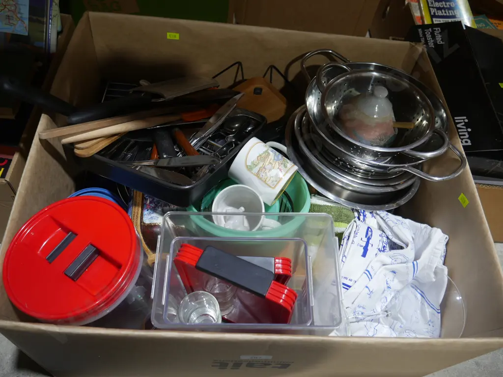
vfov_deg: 49.7
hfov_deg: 63.4
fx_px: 407
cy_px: 188
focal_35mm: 28
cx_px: 252
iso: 200
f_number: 3.5
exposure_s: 1/60
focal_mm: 14
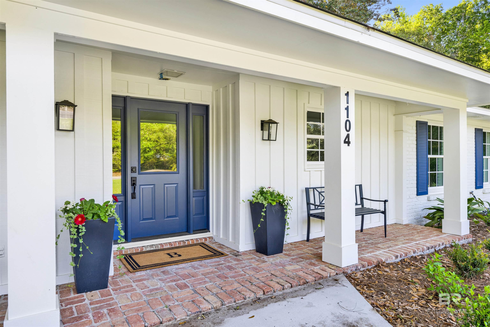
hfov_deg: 79.9
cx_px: 245
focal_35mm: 22
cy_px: 164
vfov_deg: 58.3
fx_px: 293
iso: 400
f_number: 11
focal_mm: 21.5
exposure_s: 1/80
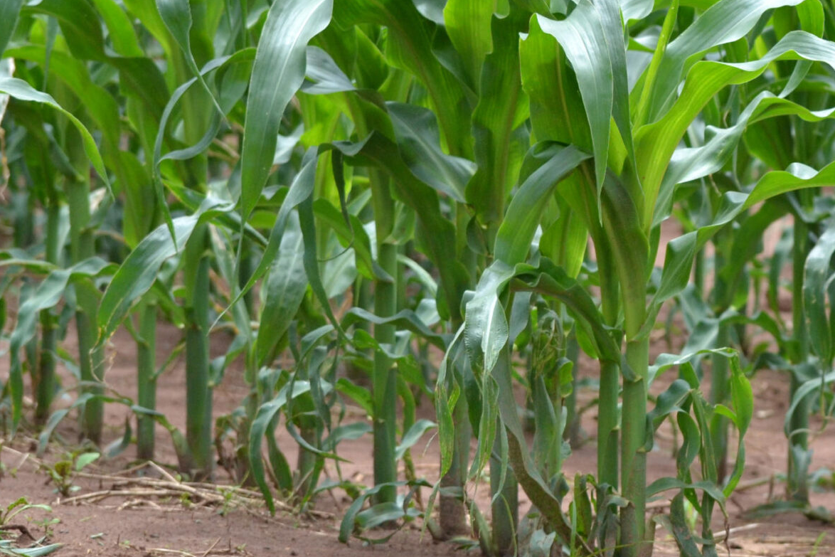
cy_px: 86
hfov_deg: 8.9
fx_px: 5312
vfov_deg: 6.0
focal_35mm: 229
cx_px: 897
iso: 560
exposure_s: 1/1600
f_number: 5
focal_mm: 70
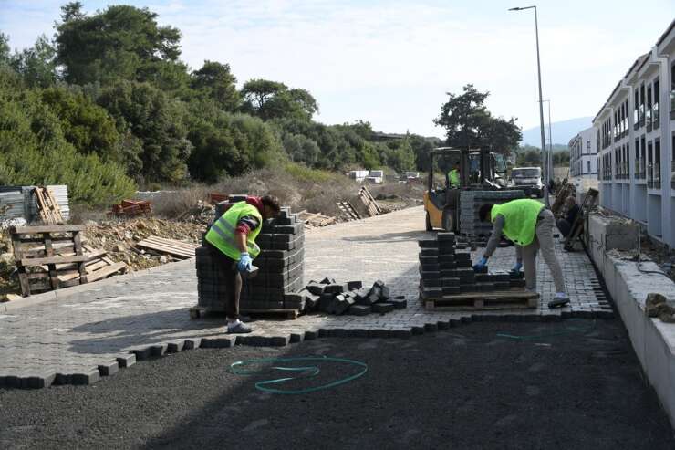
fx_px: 731
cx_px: 338
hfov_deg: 49.6
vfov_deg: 34.2
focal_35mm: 39
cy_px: 225
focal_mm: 26
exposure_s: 1/800
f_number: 3.8
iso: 100
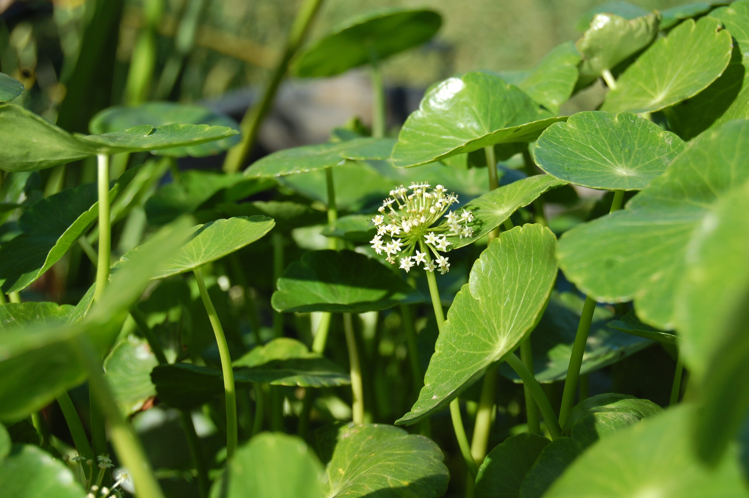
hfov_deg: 24.6
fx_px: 1715
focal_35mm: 82
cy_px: 249
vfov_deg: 16.5
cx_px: 374
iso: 200
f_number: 8
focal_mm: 55
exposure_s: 1/250
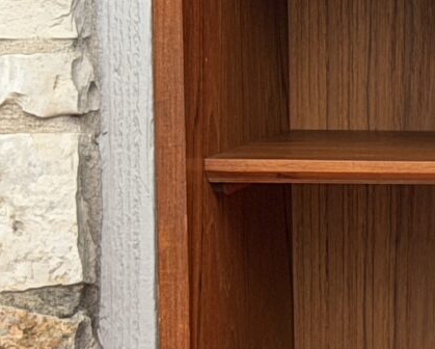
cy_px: 248
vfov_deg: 5.4
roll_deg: +0.2
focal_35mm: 286
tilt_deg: -2.1
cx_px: 1265
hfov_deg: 6.3
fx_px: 3685
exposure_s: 1/398
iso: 64
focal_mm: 6.76
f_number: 1.78
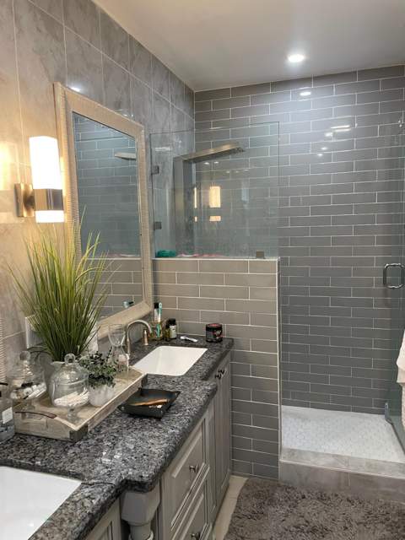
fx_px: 406
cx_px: 202
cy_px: 270
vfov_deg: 67.3
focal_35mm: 26
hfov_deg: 53.1
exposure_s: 1/60
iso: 80
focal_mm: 4.2
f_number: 1.6
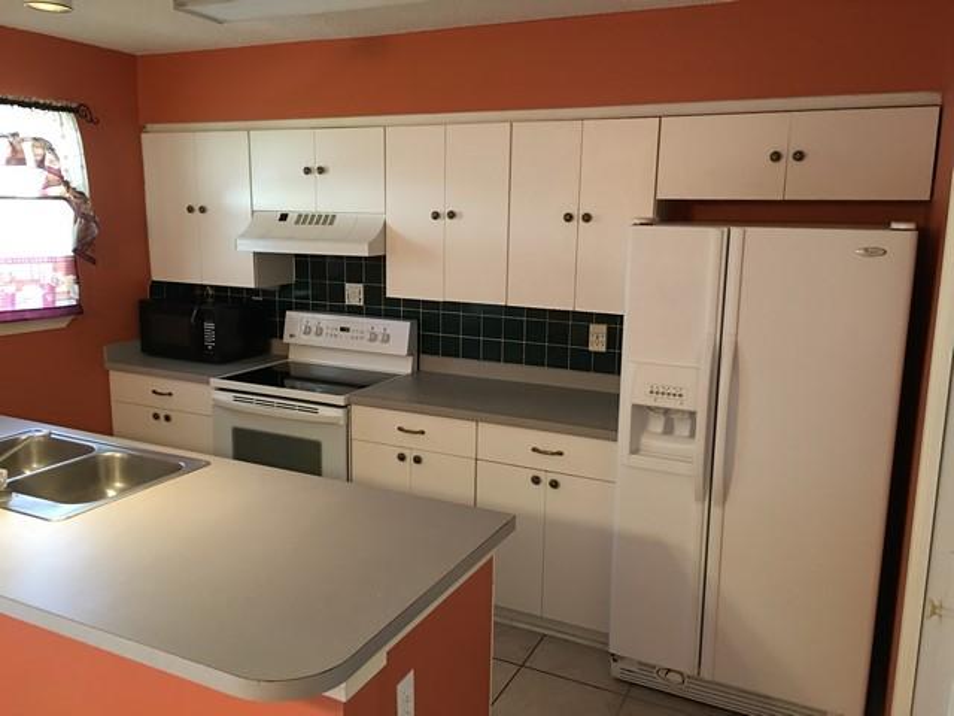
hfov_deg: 61.7
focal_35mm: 29
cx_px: 477
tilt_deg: -8.4
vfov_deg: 48.2
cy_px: 358
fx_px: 799
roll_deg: -1.5
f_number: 2.2
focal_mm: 4.15
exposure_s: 1/15
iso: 80
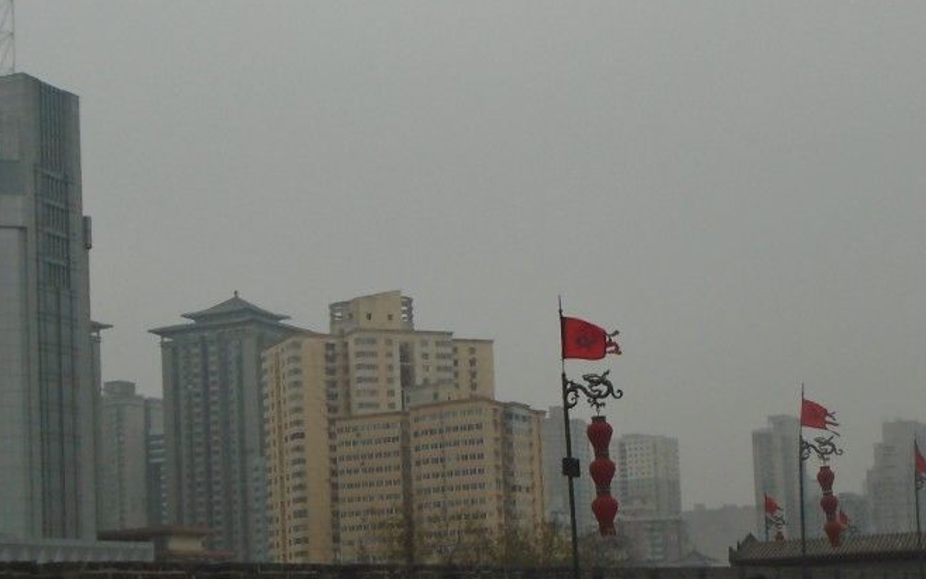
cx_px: 607
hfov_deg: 29.2
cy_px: 475
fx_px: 1767
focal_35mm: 70
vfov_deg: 18.4
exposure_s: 1/200
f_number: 3.5
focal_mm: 5.5
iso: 100
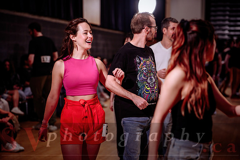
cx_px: 120
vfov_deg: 19.5
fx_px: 467
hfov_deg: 28.8
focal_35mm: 70
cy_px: 80
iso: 1250
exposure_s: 1/250
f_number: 2
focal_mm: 70
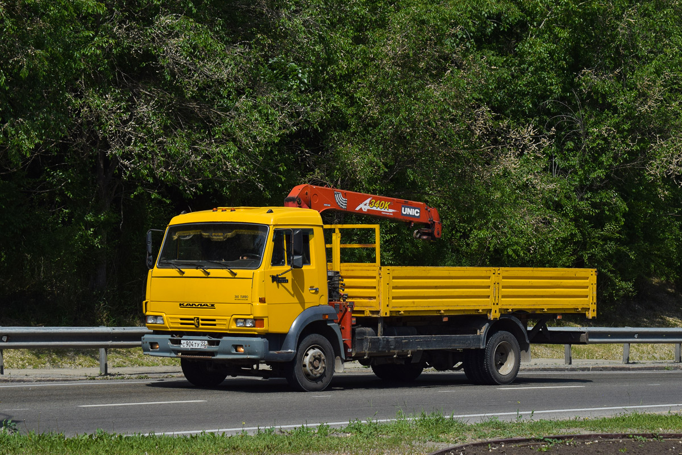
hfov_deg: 24.6
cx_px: 341
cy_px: 228
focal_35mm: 82
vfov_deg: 16.6
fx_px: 1563
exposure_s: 1/1250
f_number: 7.1
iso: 200
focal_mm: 55
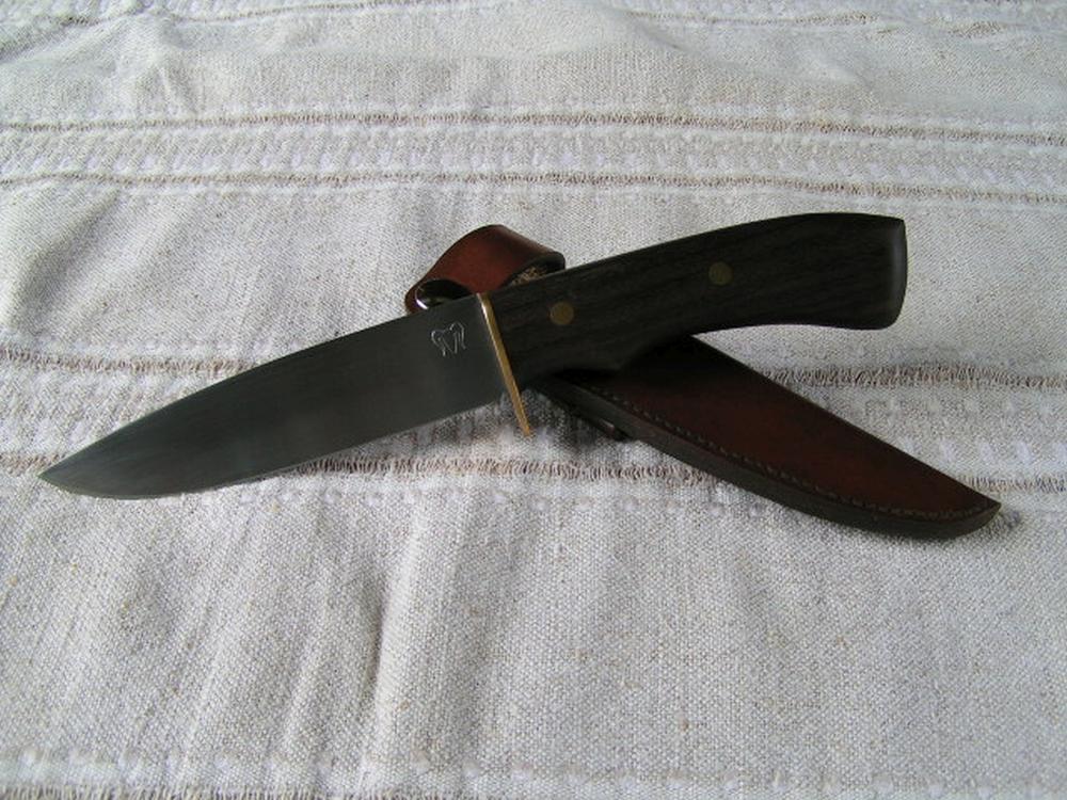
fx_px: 1171
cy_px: 400
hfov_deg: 49.0
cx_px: 534
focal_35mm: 38
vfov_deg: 37.7
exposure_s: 1/60
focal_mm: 5.8
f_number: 4
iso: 50
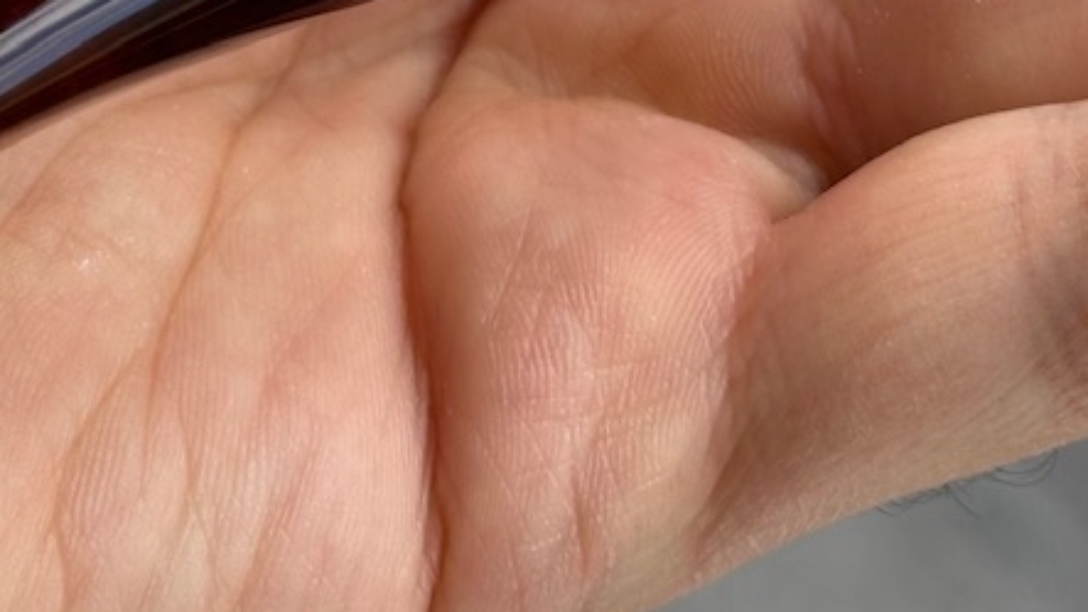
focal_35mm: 151
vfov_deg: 7.8
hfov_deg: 14.2
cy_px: -465
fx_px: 4355
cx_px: 501
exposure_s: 1/668
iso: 64
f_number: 1.78
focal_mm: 6.86
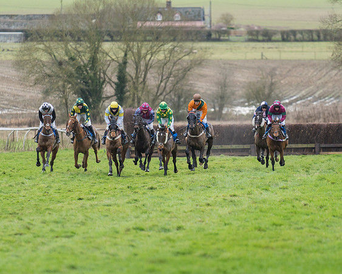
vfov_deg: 3.6
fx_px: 4378
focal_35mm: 433
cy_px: 131
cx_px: 195
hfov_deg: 4.5
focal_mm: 200
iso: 400
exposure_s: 1/1000
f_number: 2.8
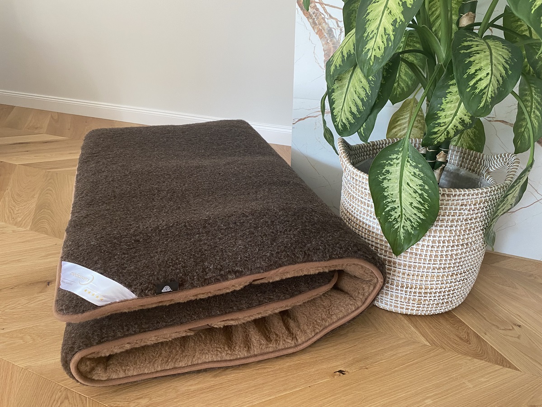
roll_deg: -0.2
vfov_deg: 53.1
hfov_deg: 67.3
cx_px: 271
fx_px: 407
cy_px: 204
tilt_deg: -24.7
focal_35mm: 26
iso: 125
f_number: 1.8
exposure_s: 1/91
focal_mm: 4.25
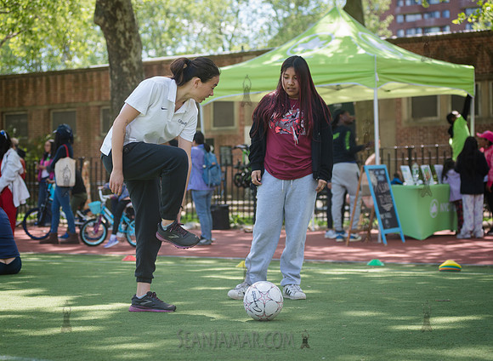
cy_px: 180
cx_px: 223
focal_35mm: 86
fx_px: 1207
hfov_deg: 23.1
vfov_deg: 17.0
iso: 200
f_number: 4
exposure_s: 1/400
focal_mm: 80
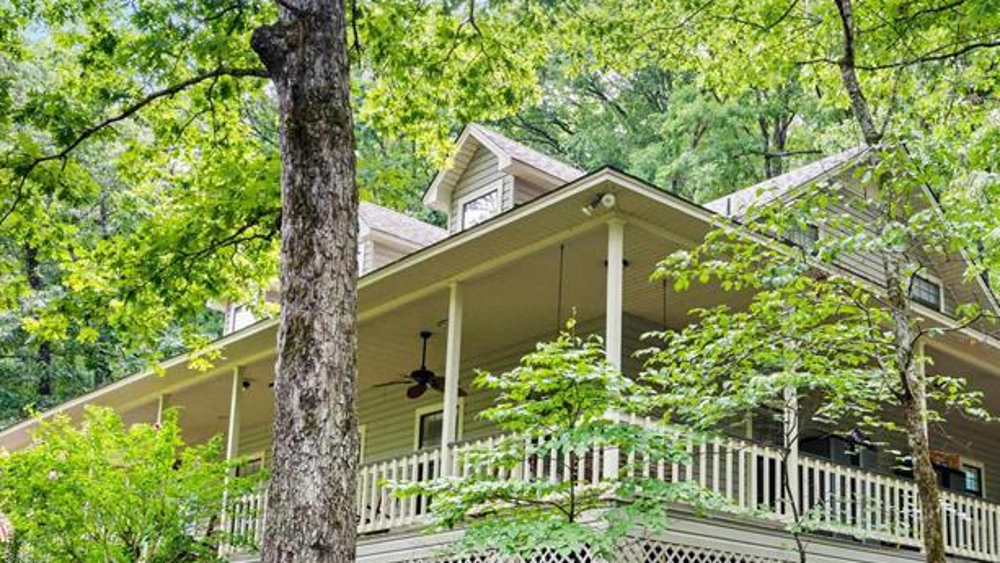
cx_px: 608
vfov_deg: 27.7
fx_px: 1121
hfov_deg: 47.8
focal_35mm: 42
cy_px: 431
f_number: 7.1
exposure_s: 1/10
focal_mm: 16.1
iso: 320
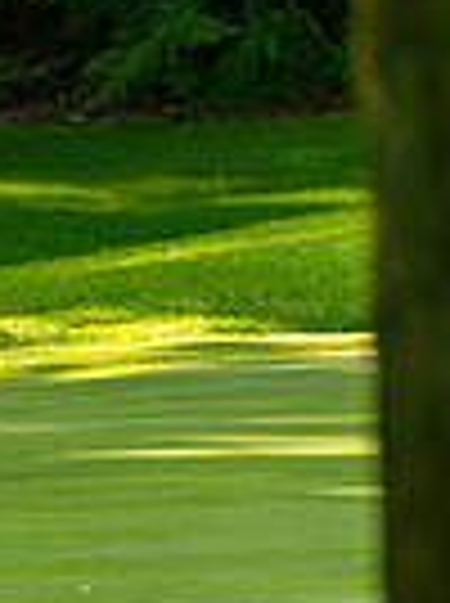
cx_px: -801
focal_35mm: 1253
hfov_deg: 1.2
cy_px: 196
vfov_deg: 1.6
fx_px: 21788
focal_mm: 300
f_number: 4
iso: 500
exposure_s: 1/640
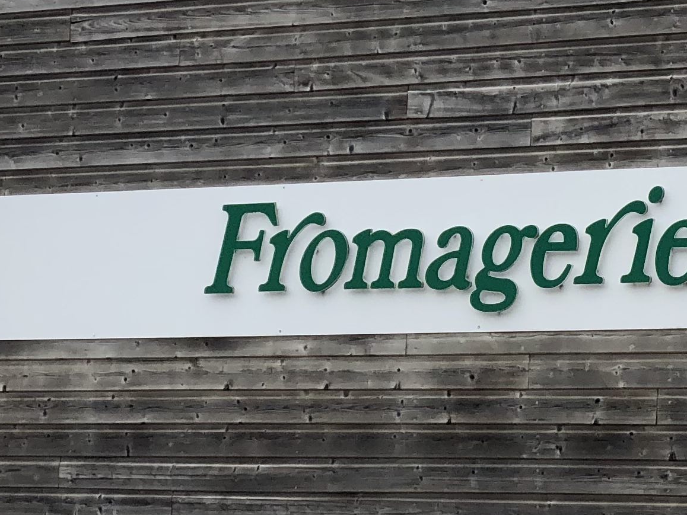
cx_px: 1012
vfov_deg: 8.2
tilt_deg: +4.1
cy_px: 233
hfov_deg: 10.6
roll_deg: +0.1
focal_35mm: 181
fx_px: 3593
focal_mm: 6
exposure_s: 1/366
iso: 16
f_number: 2.4
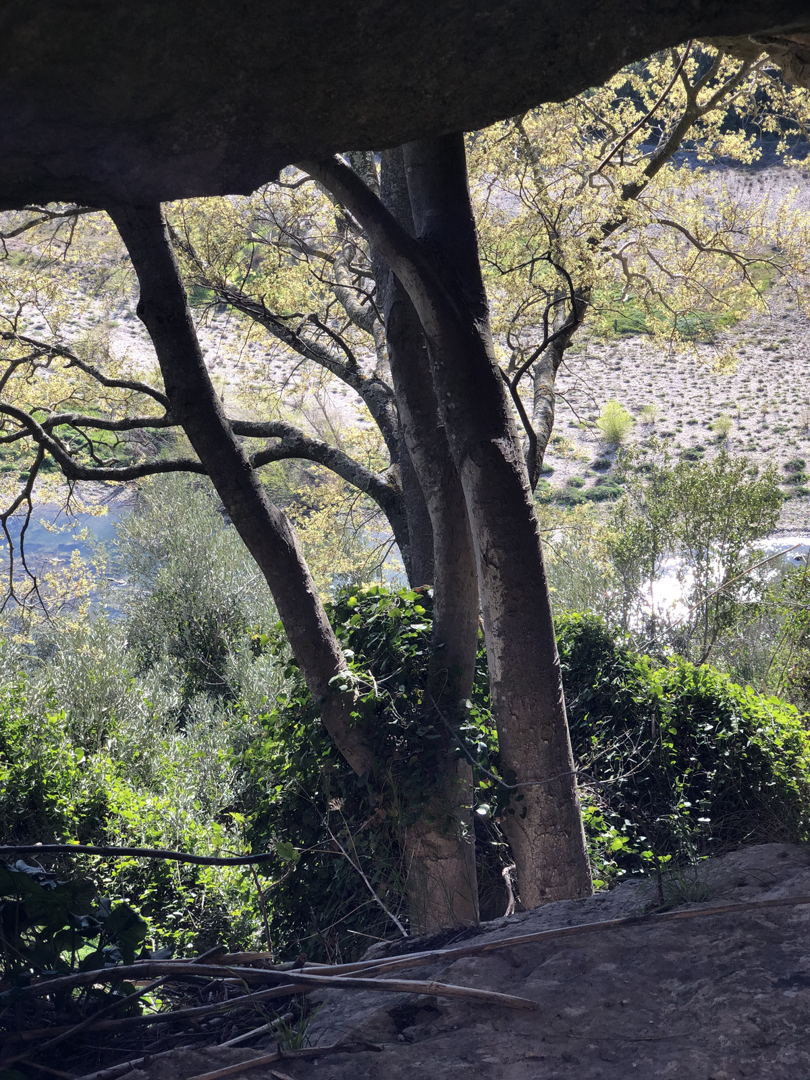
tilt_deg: -26.6
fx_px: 1622
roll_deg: -0.2
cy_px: 540
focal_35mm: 52
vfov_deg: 36.8
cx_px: 405
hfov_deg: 28.0
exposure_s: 1/279
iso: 16
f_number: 2.4
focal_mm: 6
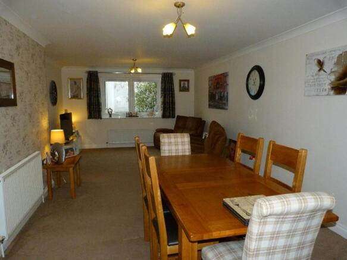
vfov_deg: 54.9
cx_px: 174
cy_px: 130
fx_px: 251
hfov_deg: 69.4
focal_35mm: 25
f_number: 2.8
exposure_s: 1/125
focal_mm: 4.5
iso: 400
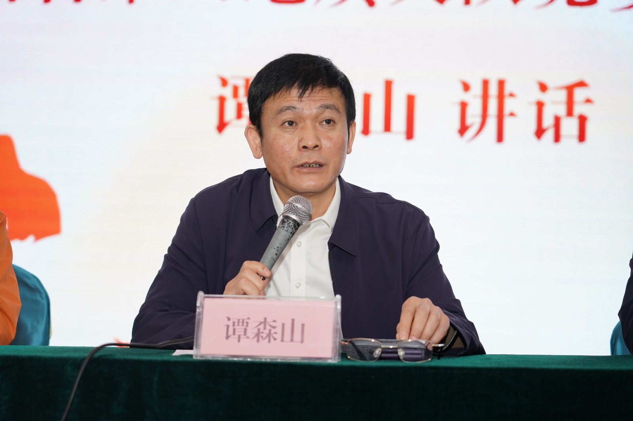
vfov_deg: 15.5
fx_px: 1547
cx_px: 316
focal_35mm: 88
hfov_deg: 23.1
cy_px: 210
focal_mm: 88
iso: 500
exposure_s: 1/100
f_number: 4
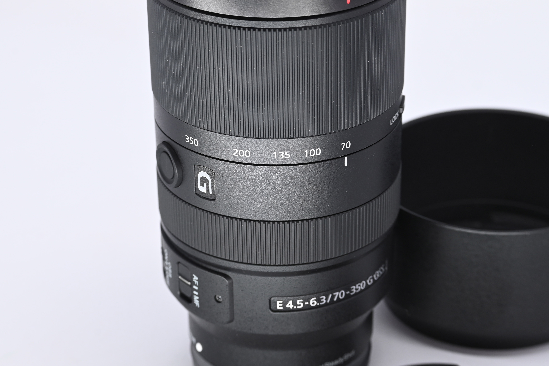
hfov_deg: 20.6
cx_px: 274
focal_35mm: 99
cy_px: 183
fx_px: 1510
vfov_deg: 13.8
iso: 500
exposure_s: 1/160
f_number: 9
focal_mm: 66
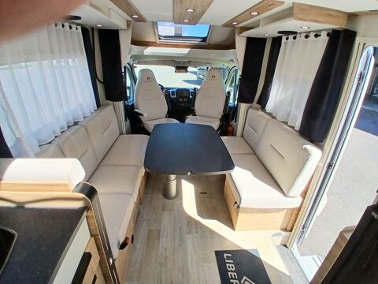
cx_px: 189
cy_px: 142
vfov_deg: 74.7
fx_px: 186
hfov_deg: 91.0
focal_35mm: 17
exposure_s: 1/500
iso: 50
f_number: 2.2
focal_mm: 1.4
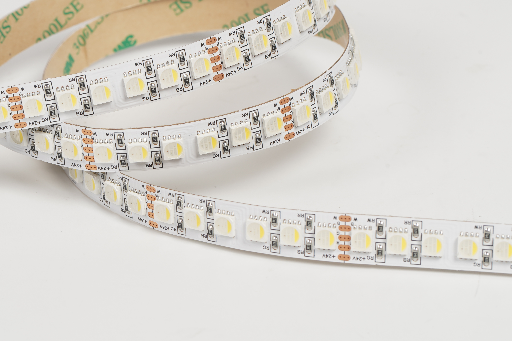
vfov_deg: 9.0
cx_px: 188
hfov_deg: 13.4
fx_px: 2176
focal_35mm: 153
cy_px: 100
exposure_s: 1/125
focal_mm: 100
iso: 100
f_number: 14
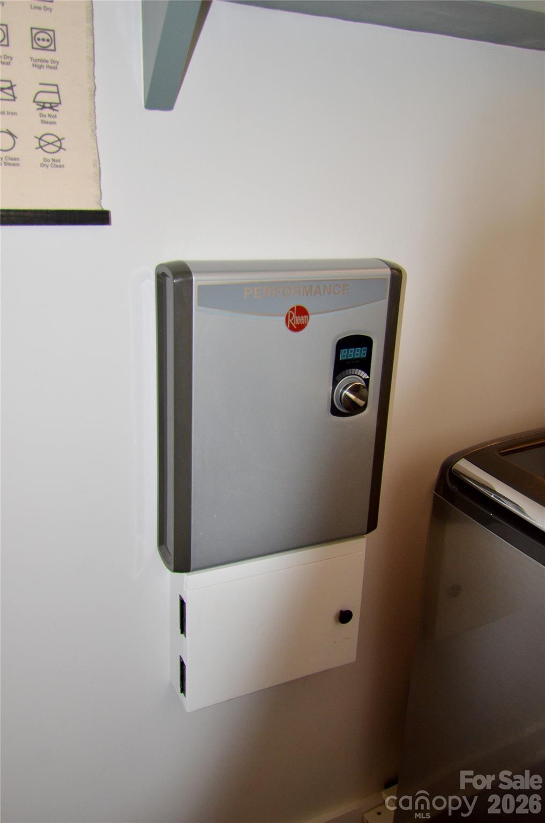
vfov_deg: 62.0
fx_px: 684
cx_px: 272
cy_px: 412
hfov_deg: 43.4
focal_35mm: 30
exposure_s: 1/60
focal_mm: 20
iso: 800
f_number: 4
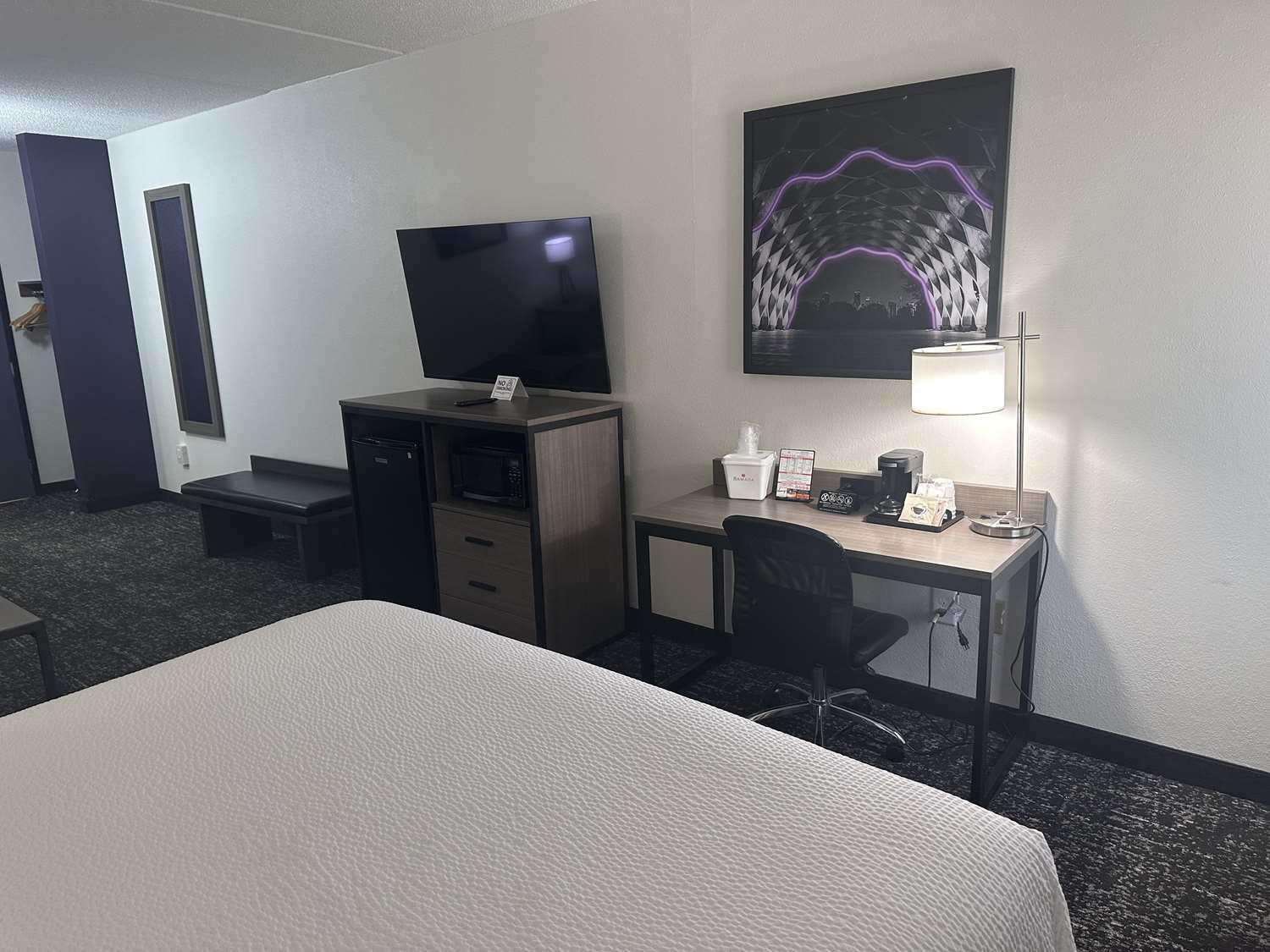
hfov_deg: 71.6
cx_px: 635
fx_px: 881
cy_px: 476
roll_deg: +1.7
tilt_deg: -13.2
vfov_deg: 56.8
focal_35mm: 24
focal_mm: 6.86
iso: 160
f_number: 1.78
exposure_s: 1/60
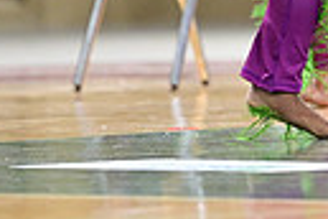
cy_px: -260
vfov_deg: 1.7
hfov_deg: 2.6
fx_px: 7170
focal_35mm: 787
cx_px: 397
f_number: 3.2
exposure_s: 1/1000
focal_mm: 175
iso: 6400
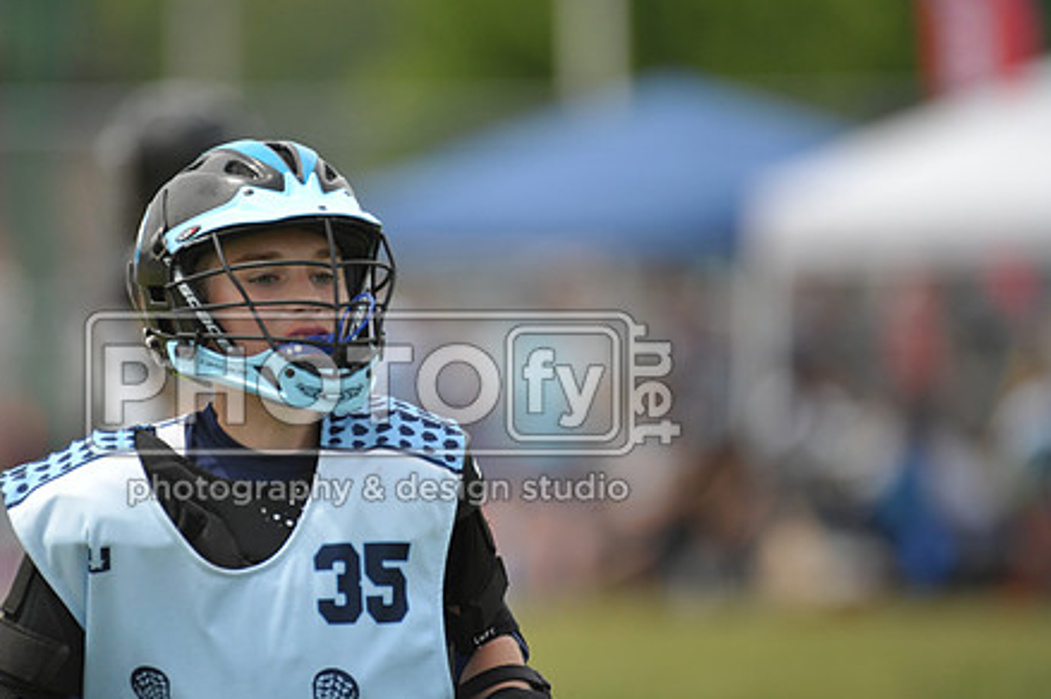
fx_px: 15403
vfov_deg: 2.6
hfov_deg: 3.9
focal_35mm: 528
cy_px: 400
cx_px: 371
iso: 800
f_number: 4
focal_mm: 400
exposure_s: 1/2500
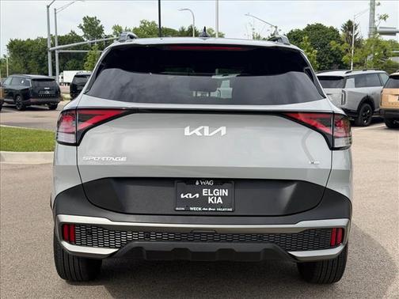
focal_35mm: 48
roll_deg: +0.2
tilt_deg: -8.0
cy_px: 150
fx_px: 553
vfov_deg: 30.3
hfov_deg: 39.7
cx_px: 200
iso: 64
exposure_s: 1/2976
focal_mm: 6.76
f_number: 1.78
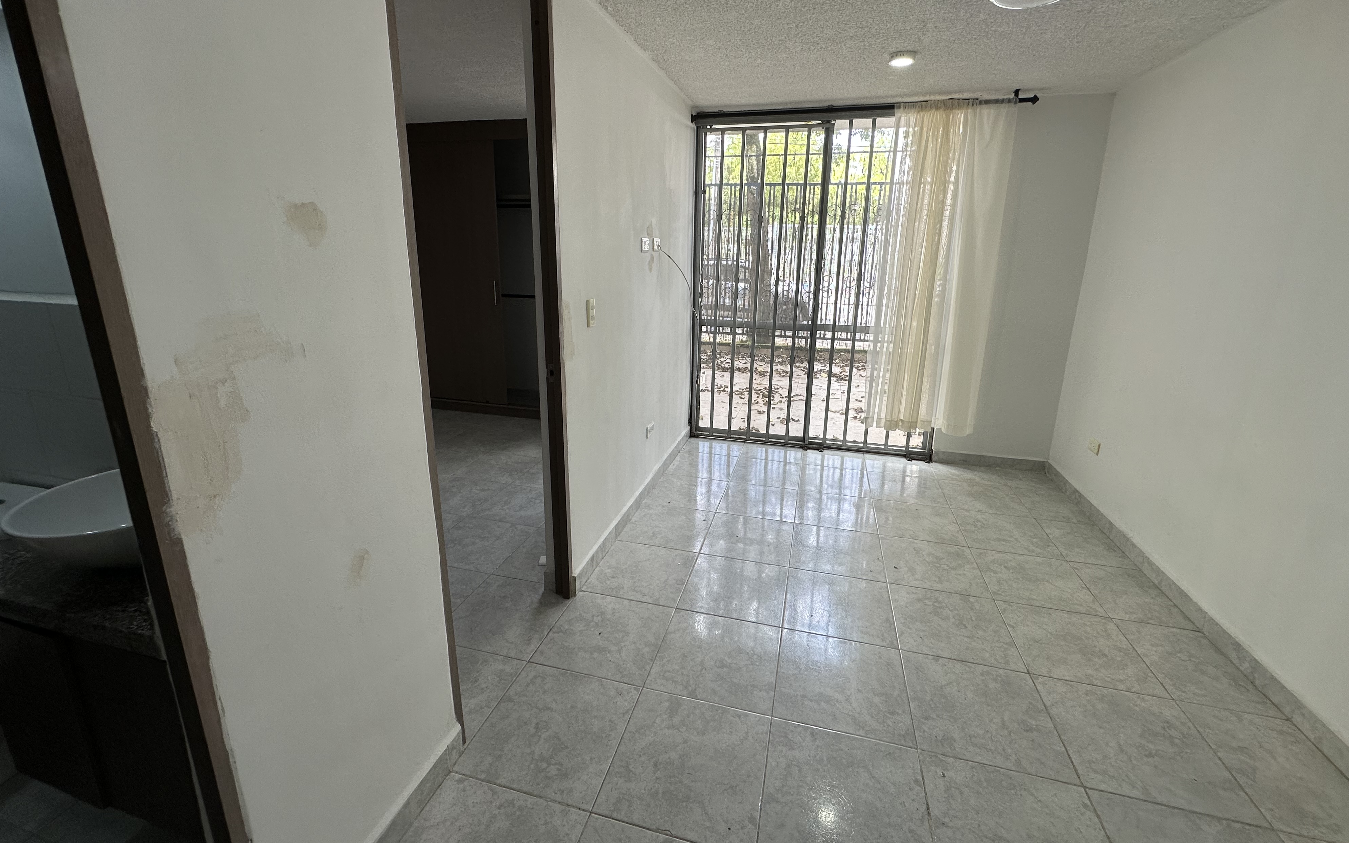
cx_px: 677
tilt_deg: -13.2
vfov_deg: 74.6
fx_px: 551
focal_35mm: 15
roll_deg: -1.5
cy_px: 378
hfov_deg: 101.5
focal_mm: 2.22
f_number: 2.2
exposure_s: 1/120
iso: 64
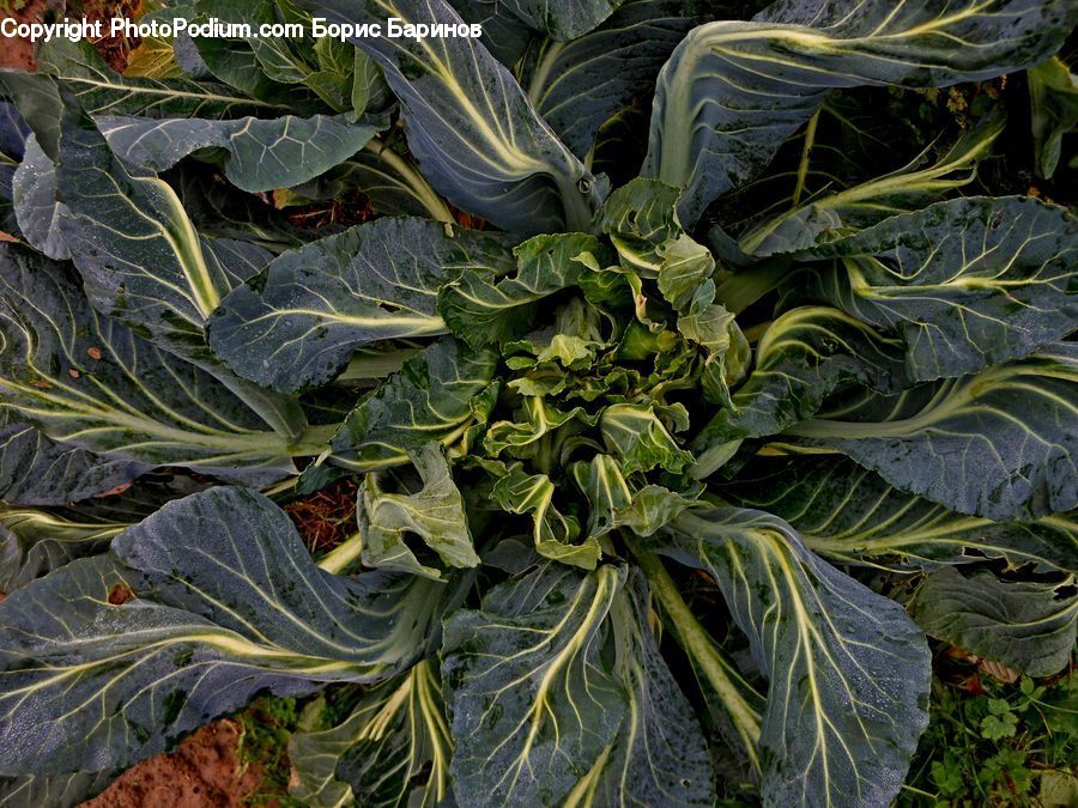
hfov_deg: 55.4
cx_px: 539
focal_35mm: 33
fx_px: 1028
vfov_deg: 42.9
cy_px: 404
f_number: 3.5
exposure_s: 1/50
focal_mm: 6
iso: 80
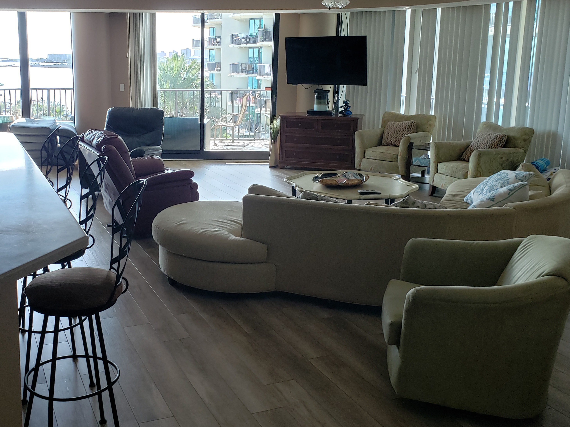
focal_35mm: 36
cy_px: 165
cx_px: 203
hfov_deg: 50.7
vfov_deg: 39.4
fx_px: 593
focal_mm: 4.3
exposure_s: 1/120
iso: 125
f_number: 2.4
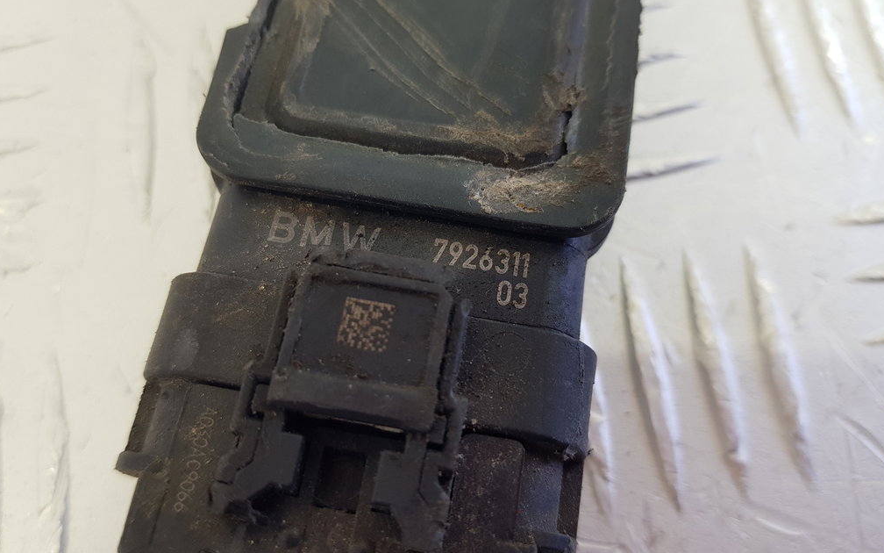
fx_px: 675
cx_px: 445
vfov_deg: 44.5
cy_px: 286
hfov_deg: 66.5
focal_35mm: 28
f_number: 1.7
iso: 50
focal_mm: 4.2
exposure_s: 1/100
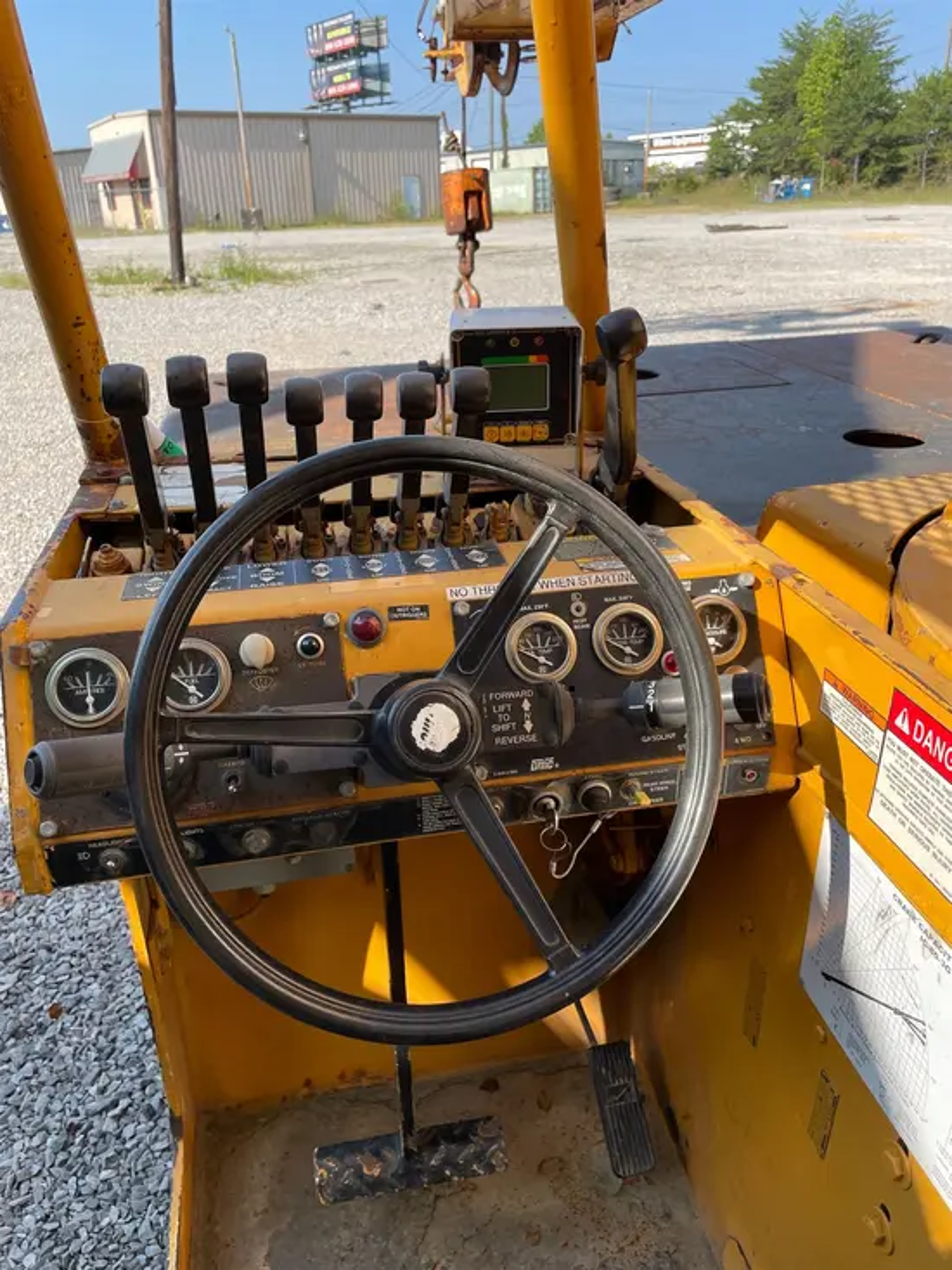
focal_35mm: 26
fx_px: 953
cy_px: 635
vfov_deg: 67.3
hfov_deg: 53.1
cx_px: 476
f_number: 1.6
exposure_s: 1/1135
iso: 32
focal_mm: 4.2
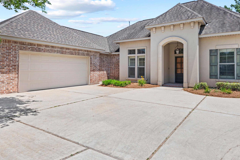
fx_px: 160
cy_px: 68
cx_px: 126
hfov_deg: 73.7
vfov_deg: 52.9
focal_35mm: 24
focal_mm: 16
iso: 250
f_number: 9
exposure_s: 1/320
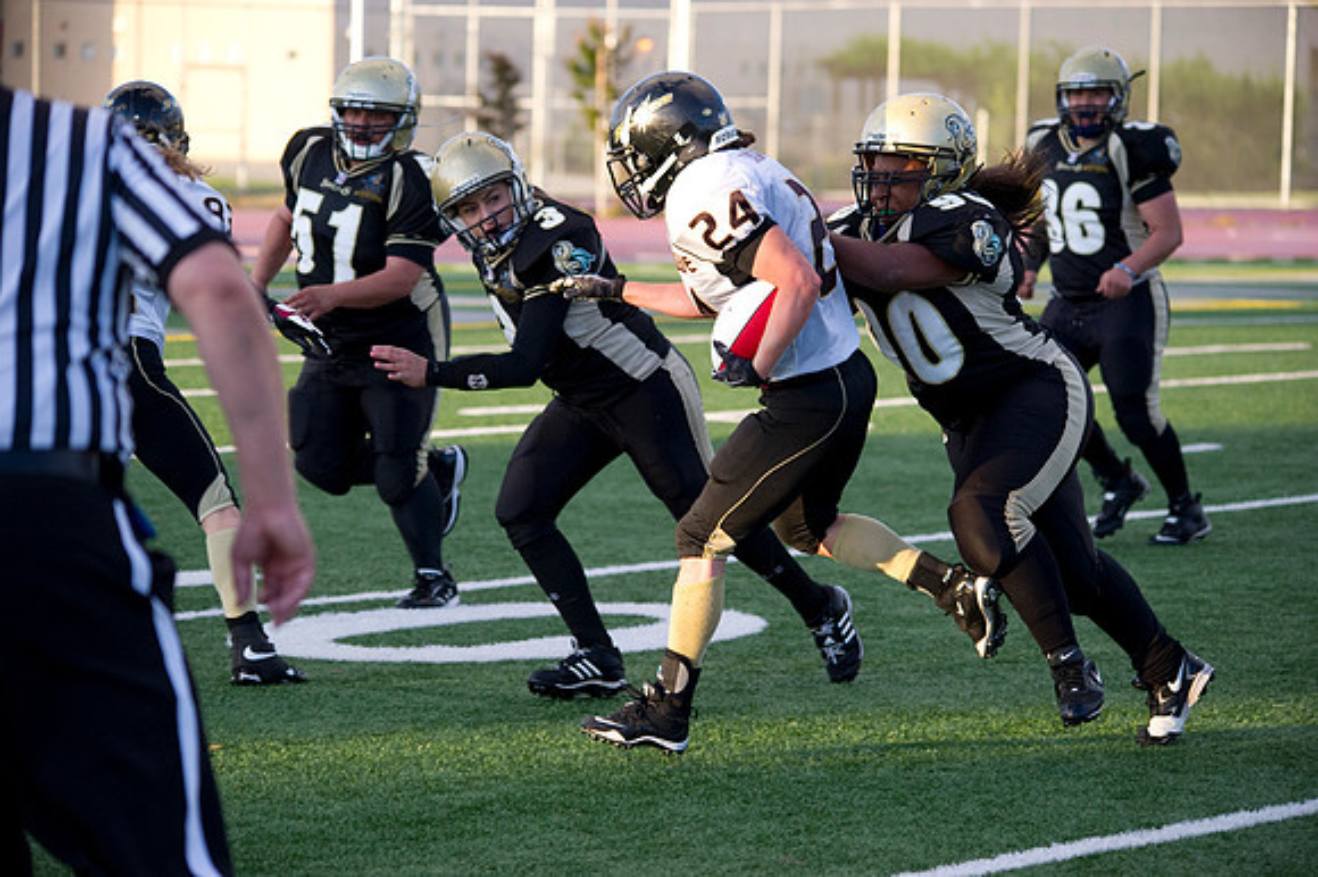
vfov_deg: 9.1
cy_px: 438
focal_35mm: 150
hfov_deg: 13.7
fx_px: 5488
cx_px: 659
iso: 1800
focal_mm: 150
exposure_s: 1/1000
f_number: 5
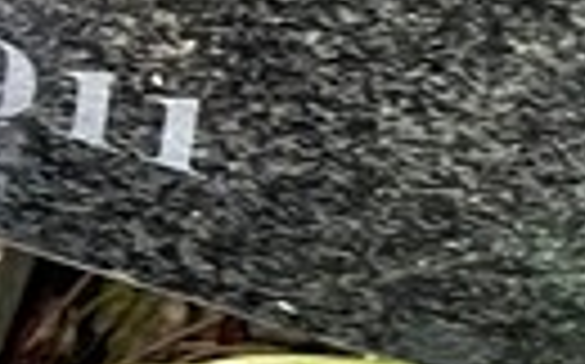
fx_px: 7981
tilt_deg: -54.3
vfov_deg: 2.6
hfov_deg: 4.1
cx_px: -1197
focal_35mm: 501
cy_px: -827
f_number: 2.8
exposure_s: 1/99
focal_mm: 9
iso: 125
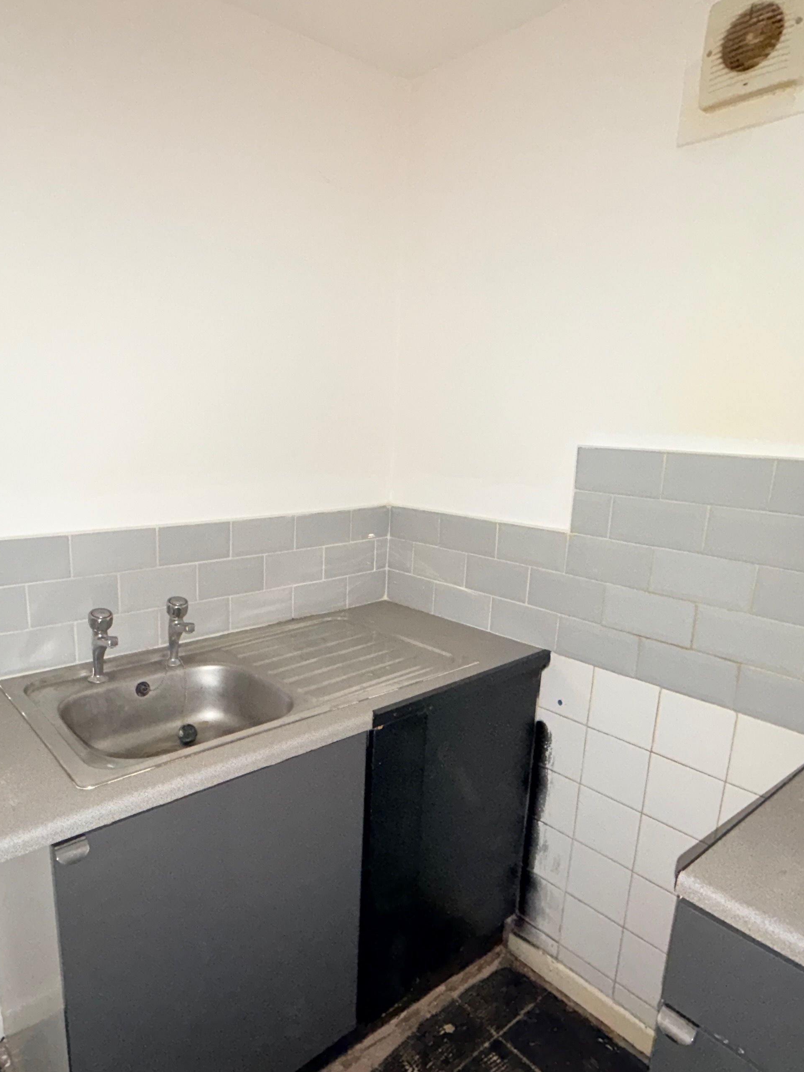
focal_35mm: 22
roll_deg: -1.5
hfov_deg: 60.7
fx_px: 681
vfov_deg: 76.3
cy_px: 574
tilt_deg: -14.0
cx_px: 331
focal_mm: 2.22
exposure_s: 1/33
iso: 640
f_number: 2.2
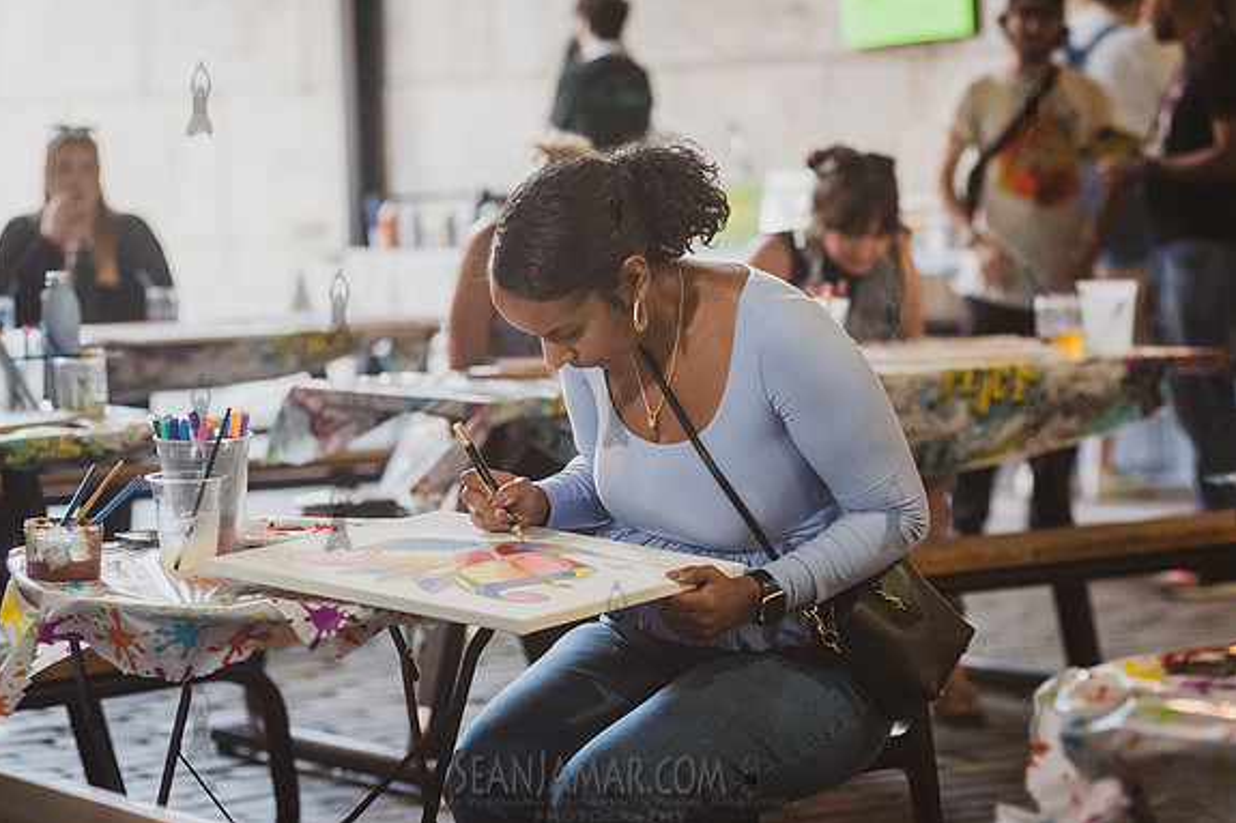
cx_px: 615
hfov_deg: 18.0
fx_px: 3913
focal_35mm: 114
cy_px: 409
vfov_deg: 12.0
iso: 5000
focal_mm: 112
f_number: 4
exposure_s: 1/160
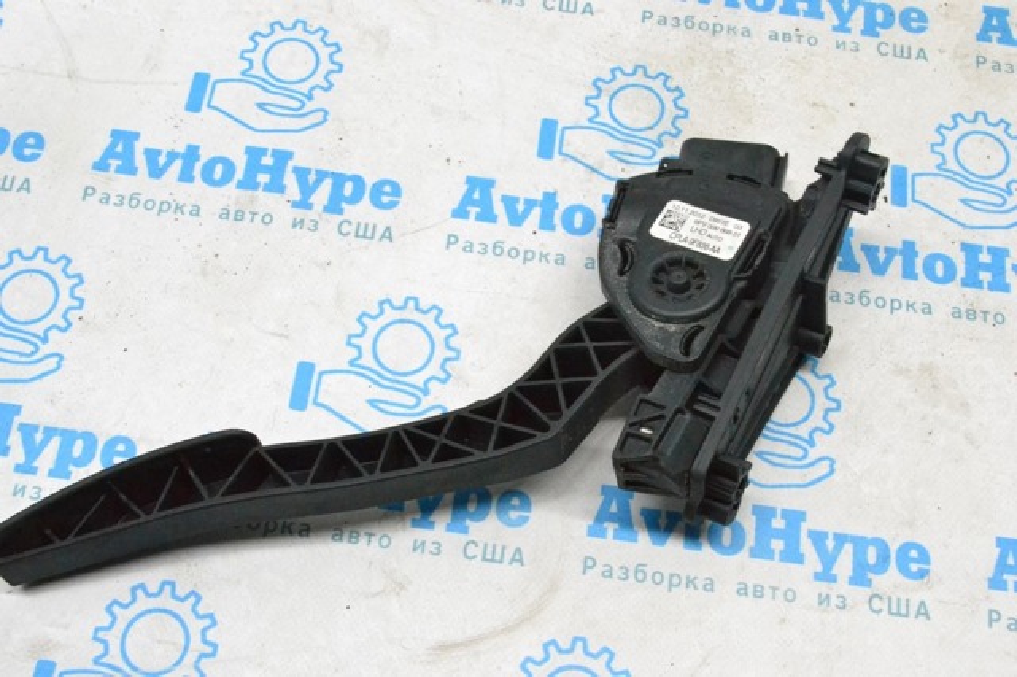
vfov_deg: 28.0
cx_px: 508
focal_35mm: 48
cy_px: 338
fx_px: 1355
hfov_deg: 41.1
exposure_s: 1/160
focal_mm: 32
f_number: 11
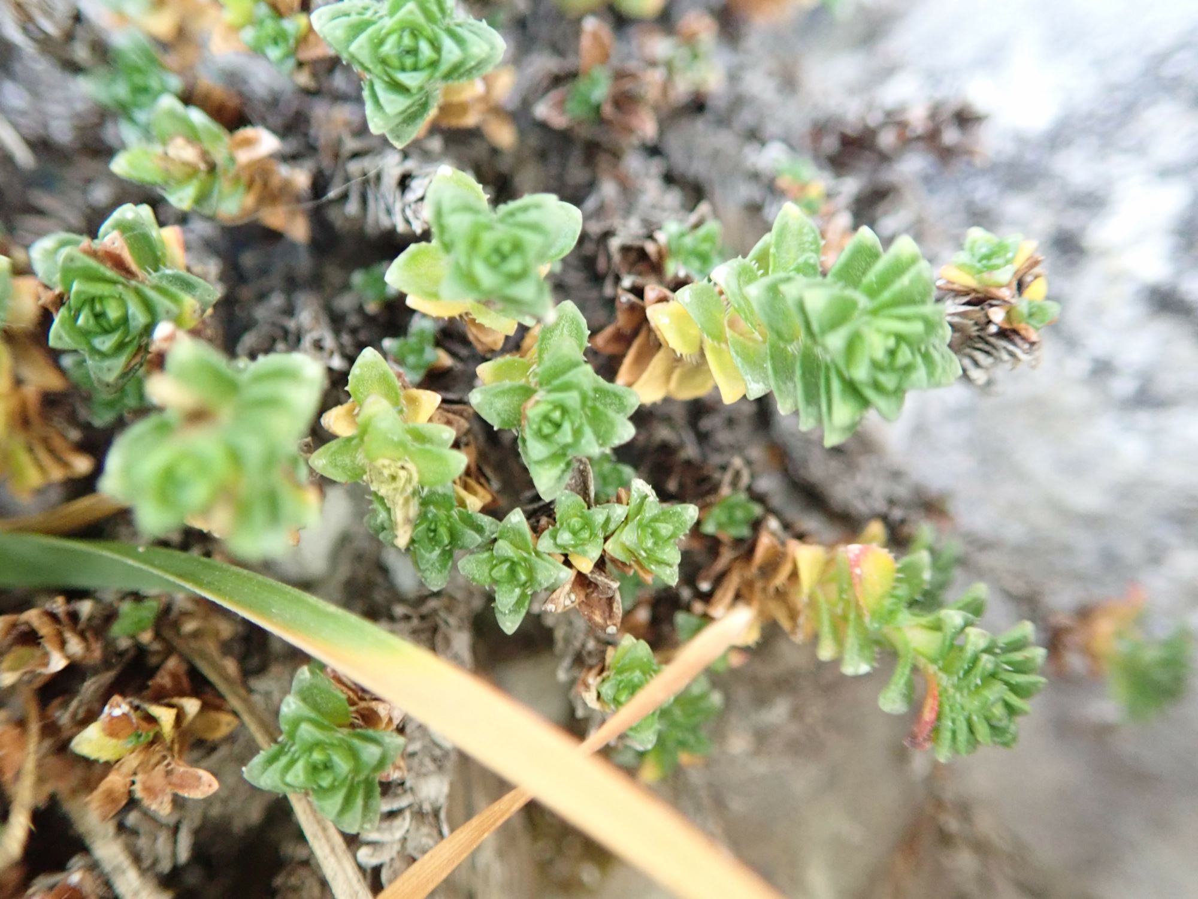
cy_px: 450
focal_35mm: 30
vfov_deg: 46.8
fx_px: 1038
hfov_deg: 60.0
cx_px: 599
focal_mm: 5.5
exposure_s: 1/40
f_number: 2.3
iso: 800
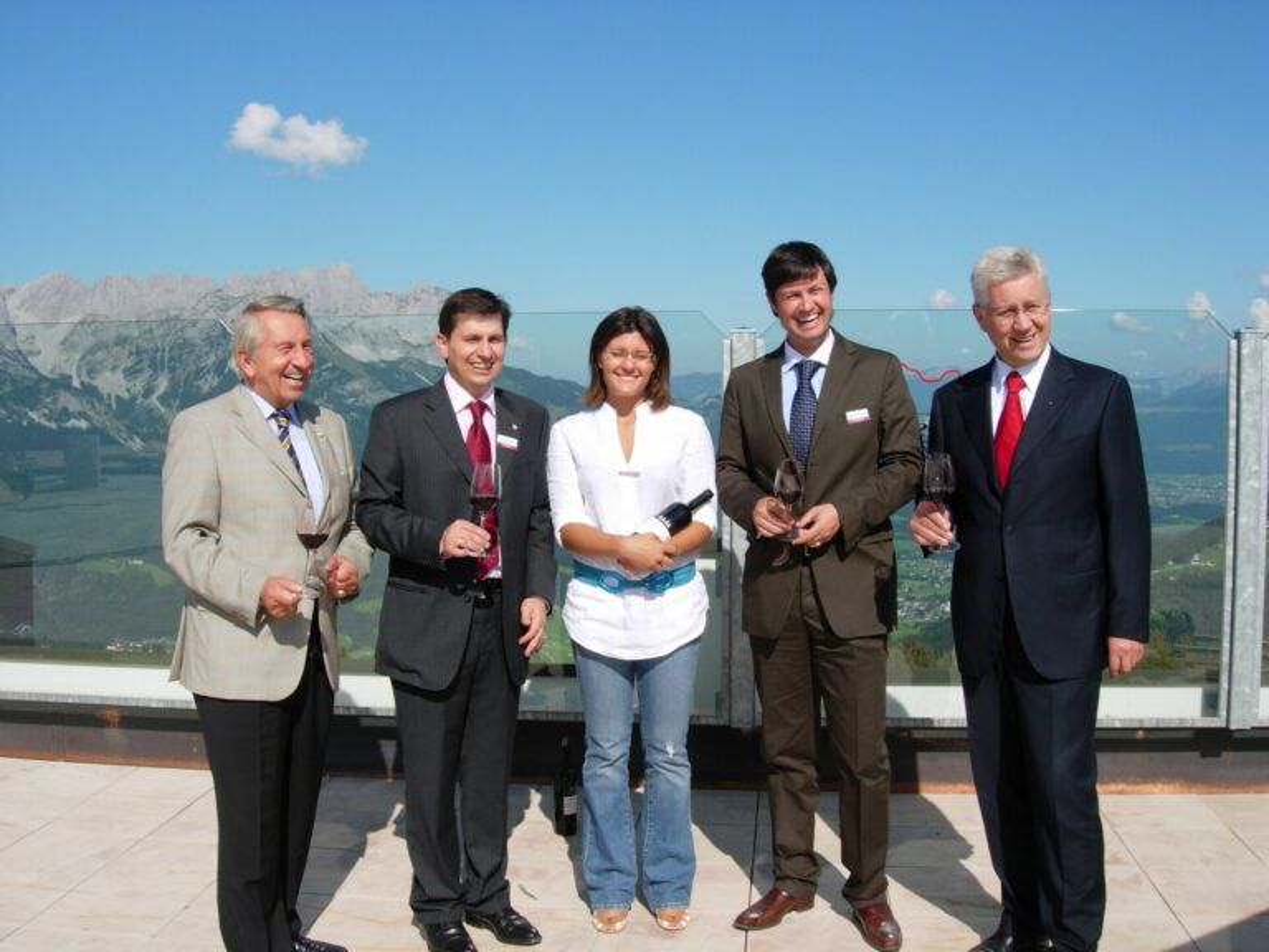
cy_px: 476
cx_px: 634
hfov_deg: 49.0
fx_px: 1393
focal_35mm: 38
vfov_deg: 37.7
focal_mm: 7.8
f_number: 4.8
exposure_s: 1/995
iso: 79
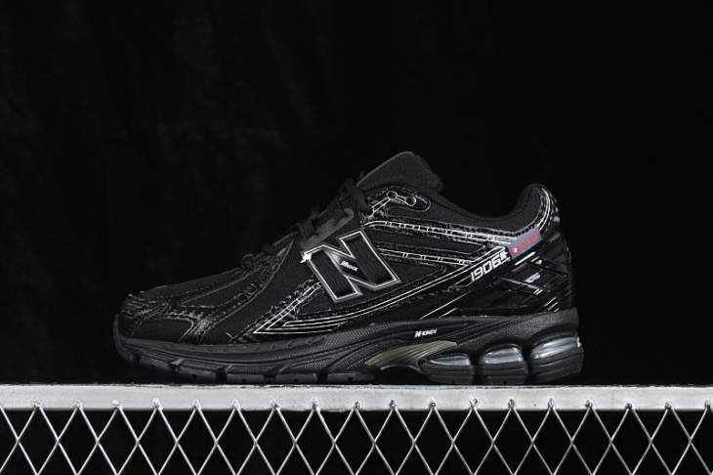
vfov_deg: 18.2
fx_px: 1485
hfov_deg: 27.0
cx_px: 356
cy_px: 238
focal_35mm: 75
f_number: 6.3
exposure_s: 1/60
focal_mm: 50
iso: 160
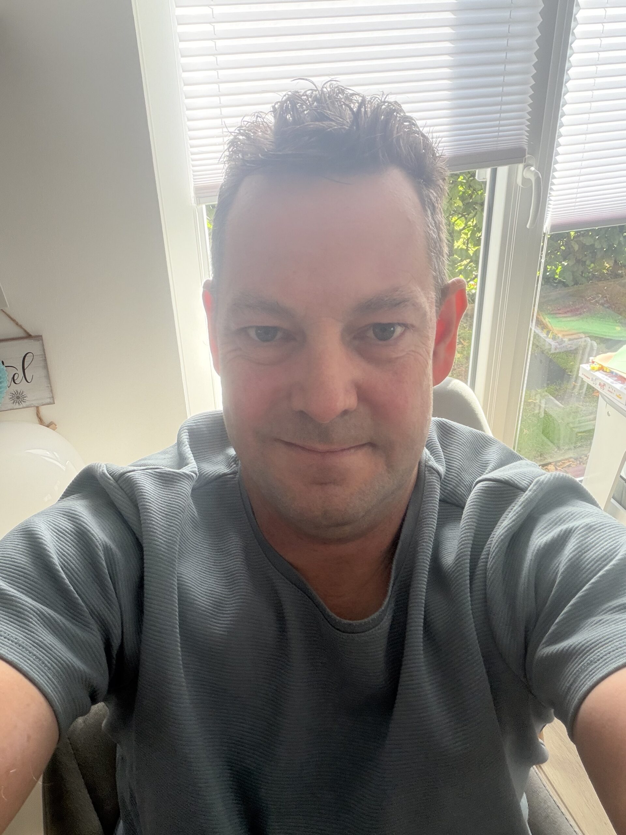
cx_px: 313
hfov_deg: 46.8
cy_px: 418
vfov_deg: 60.0
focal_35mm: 30
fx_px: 723
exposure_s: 1/60
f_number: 1.9
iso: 125
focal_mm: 2.71
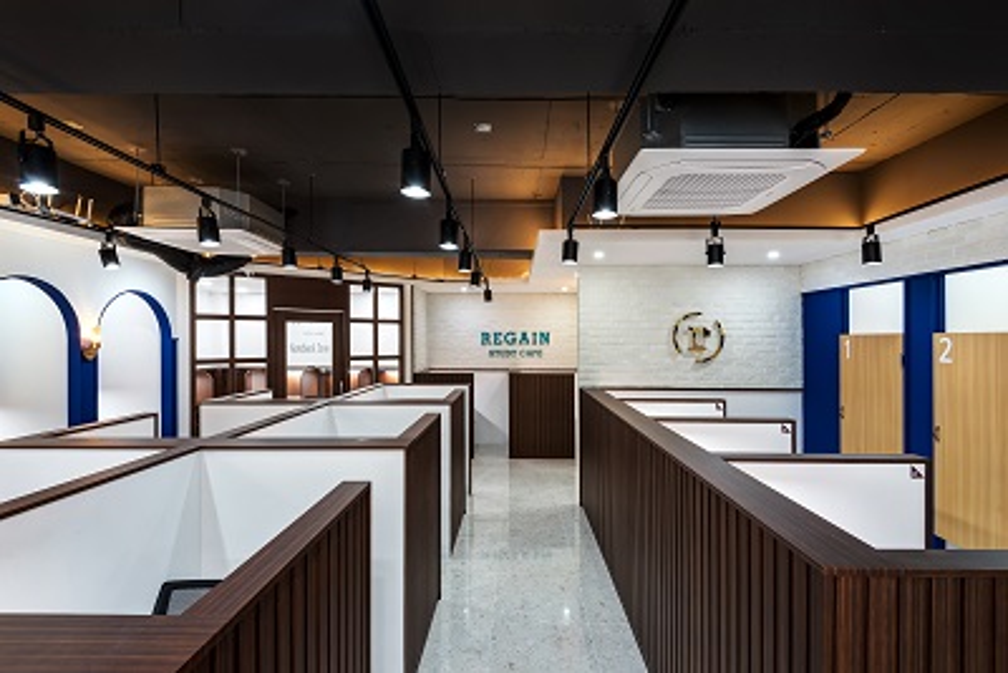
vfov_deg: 73.8
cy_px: 336
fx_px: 448
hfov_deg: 96.7
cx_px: 504
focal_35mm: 16
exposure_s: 1/2
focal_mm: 16
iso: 400
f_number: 13
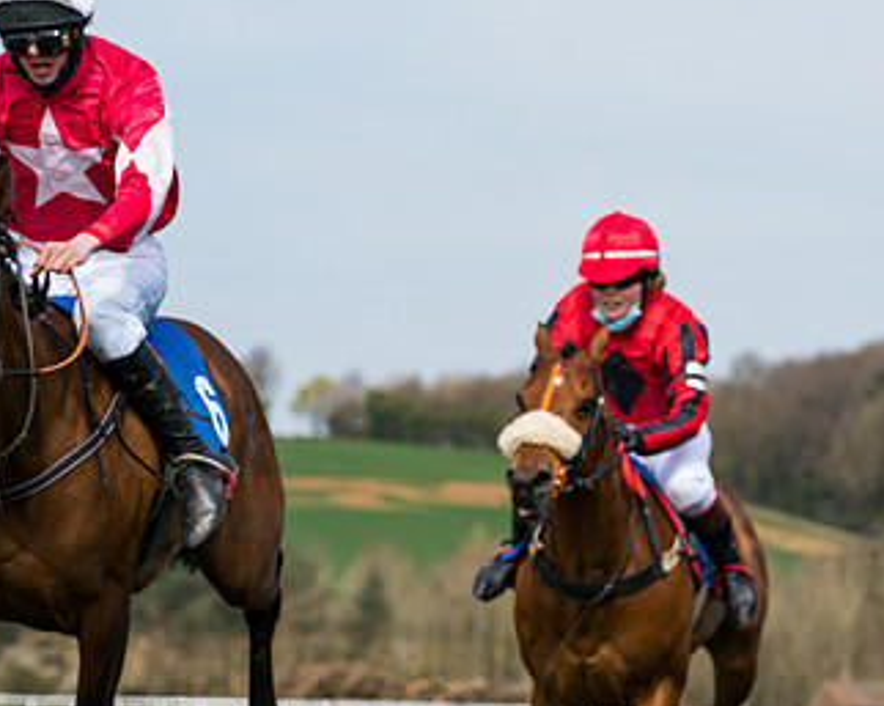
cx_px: 651
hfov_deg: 7.3
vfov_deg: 5.8
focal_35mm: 266
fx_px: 6953
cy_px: 503
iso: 400
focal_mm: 135
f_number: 6.3
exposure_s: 1/1000
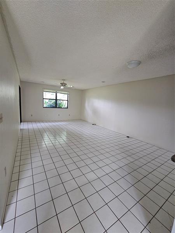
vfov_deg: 106.2
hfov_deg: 89.9
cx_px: 88
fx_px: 88
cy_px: 116
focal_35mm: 13
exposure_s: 1/77.4
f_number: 2.2
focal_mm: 2.2
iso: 250
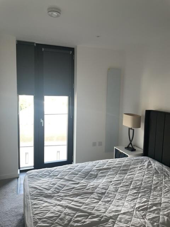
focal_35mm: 26
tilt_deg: -4.2
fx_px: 170
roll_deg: -0.5
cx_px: 85
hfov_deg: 53.1
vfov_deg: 67.3
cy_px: 114
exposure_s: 1/79
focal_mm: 4.2
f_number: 1.6
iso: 32
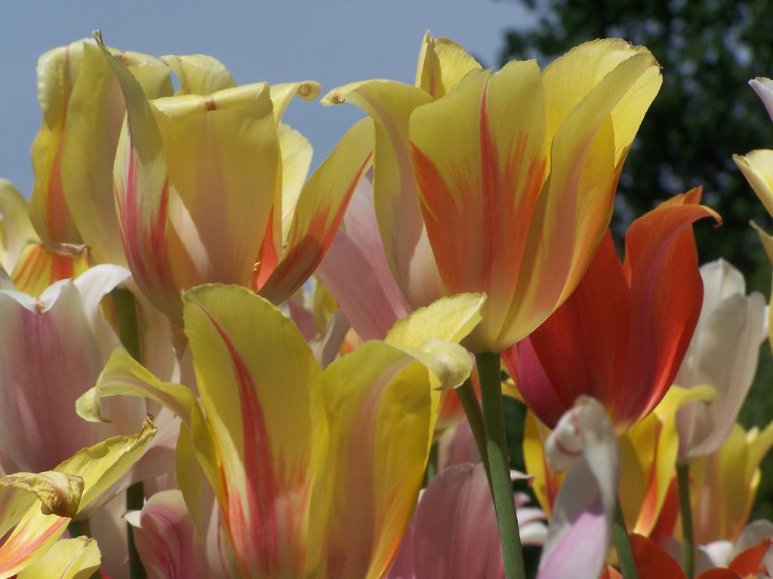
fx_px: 4667
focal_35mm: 209
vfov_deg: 7.1
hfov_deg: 9.5
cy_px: 290
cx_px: 386
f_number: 6.3
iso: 80
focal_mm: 34.6
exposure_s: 1/1000
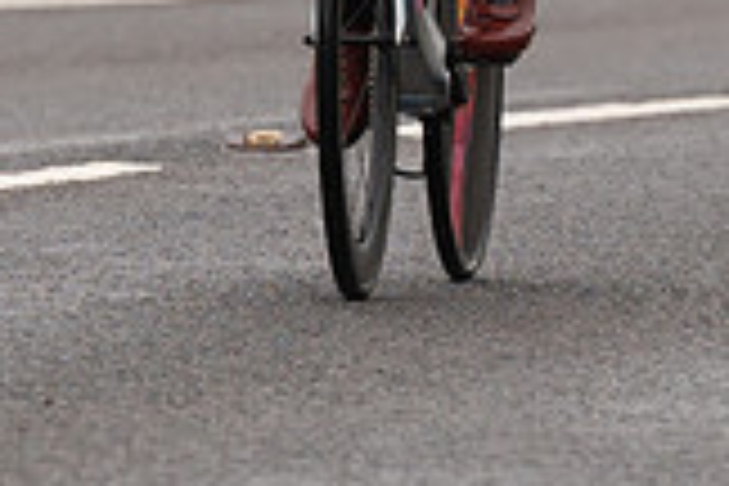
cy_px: -255
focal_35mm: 1217
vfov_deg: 1.1
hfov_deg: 1.7
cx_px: 402
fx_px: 24642
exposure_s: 1/1000
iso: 100
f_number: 4
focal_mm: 170
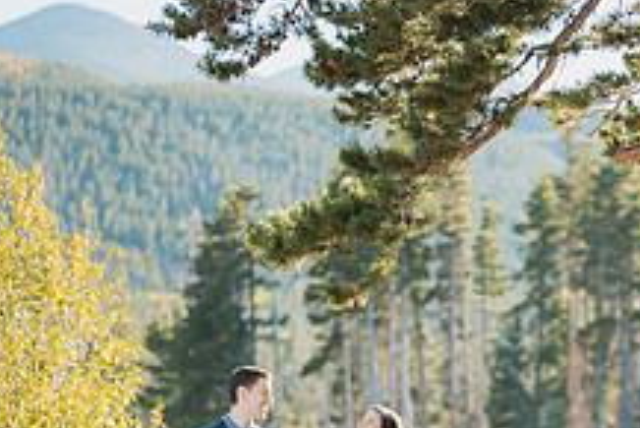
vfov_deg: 9.7
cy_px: 441
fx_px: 2508
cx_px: 501
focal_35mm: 141
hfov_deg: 14.5
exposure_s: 1/1250
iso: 100
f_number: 1.4
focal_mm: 50
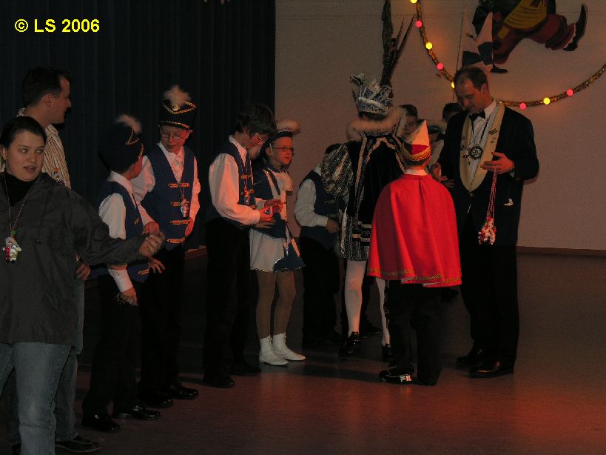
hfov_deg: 22.8
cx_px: 303
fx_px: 1505
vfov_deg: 17.2
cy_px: 228
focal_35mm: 86
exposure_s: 1/120
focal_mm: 21.8
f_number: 3.5
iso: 100
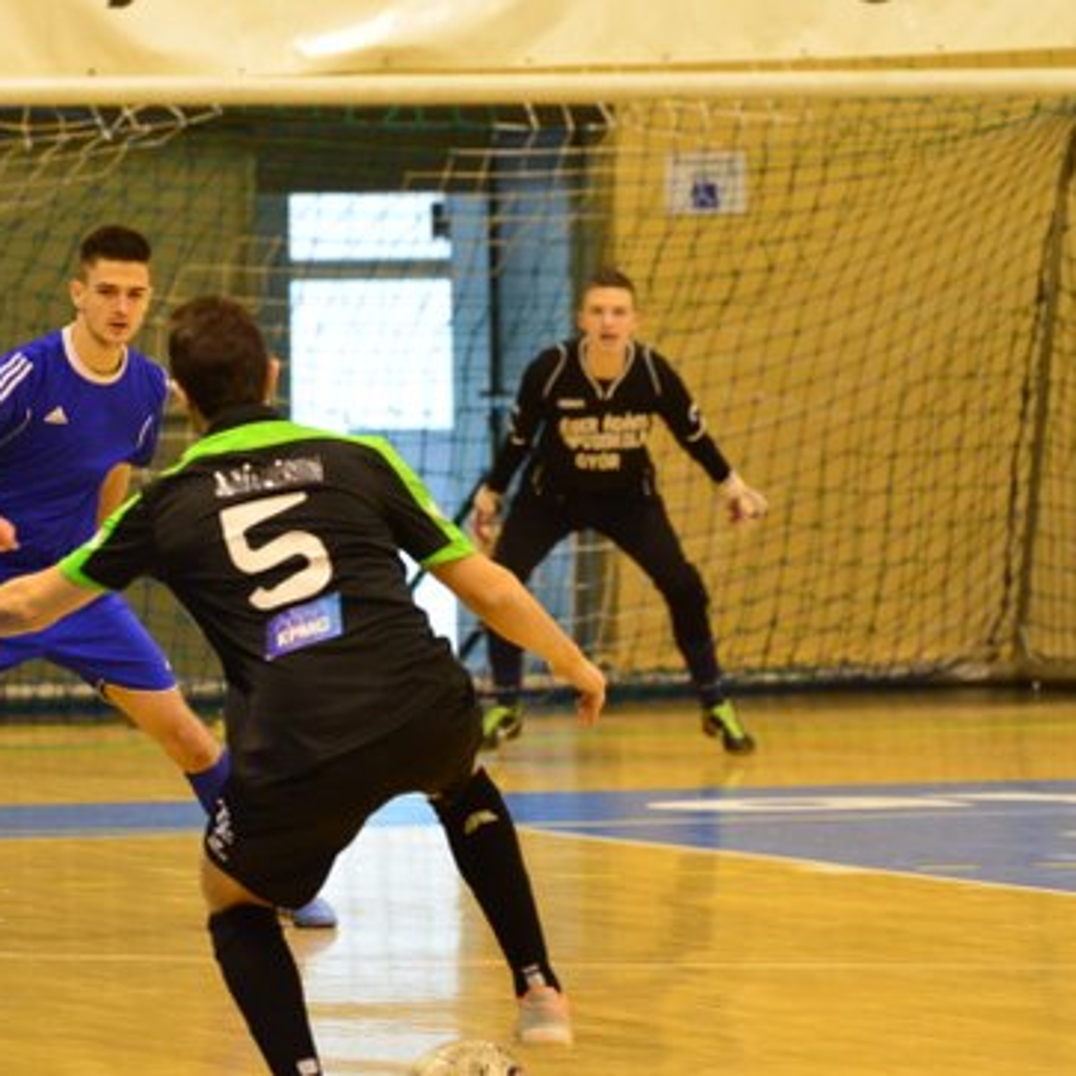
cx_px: 495
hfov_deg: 4.9
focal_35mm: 358
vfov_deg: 4.9
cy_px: 539
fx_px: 12590
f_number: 5
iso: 4000
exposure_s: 1/400
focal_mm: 170
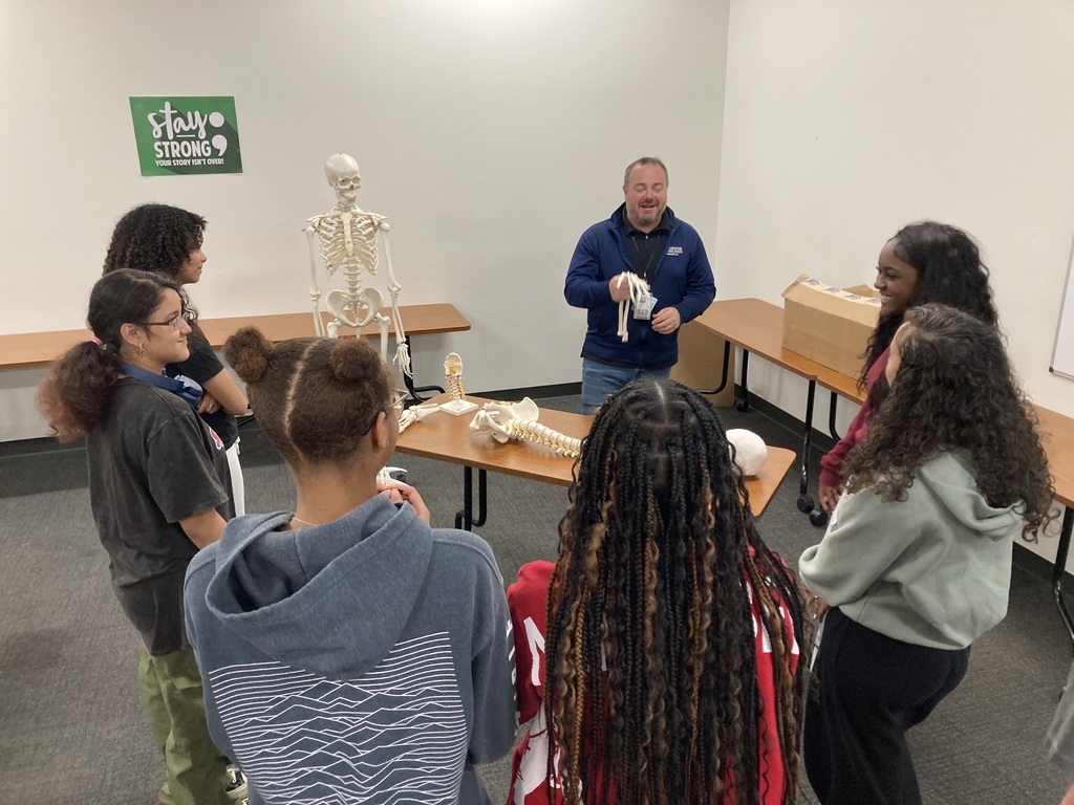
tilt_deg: -19.7
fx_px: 869
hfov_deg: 63.4
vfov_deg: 49.7
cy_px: 402
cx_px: 537
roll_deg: +1.1
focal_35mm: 28
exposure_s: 1/60
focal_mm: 3.99
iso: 100
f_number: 1.8
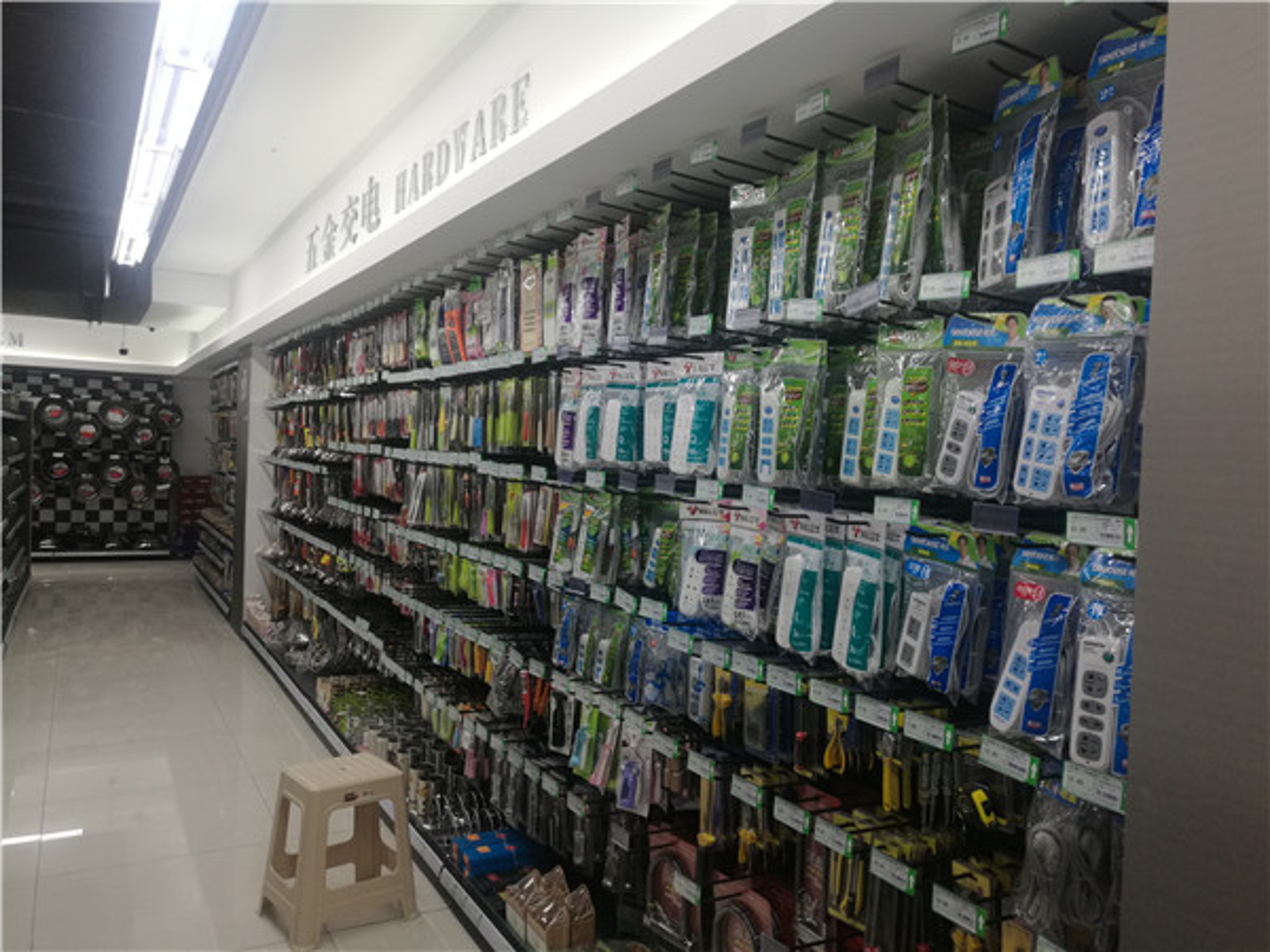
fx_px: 991
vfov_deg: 51.4
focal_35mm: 27
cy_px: 476
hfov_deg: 65.3
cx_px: 635
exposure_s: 1/50
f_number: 2
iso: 64
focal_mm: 4.04
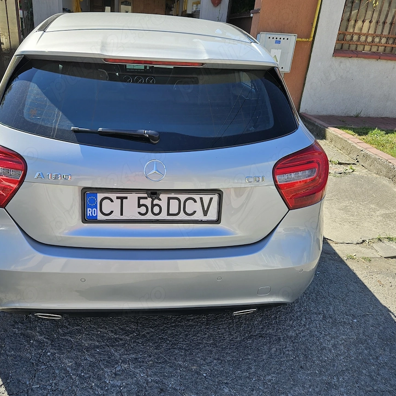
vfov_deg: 57.3
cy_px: 200
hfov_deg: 57.1
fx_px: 362
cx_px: 171
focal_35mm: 28
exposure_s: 1/820
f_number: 1.8
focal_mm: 5.4
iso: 25
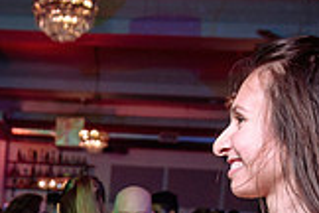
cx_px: -15
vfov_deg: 13.4
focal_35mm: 98
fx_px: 868
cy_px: 286
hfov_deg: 20.1
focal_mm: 24
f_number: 3.2
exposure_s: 1/50
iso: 800
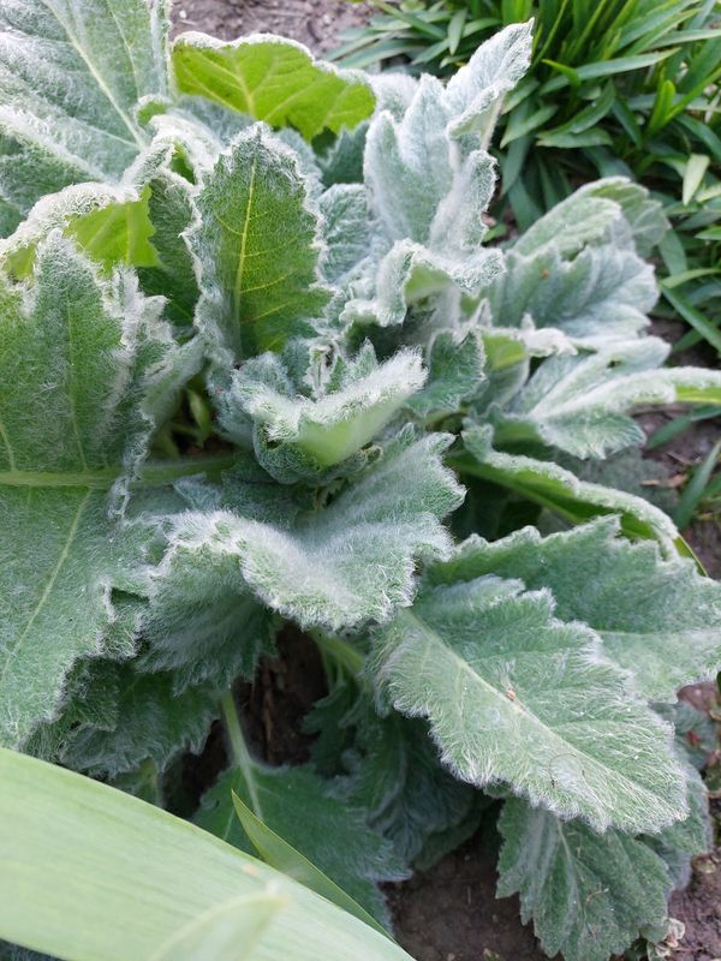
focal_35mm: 25
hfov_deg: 54.9
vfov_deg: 69.4
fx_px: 694
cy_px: 480
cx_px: 360
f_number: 1.8
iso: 200
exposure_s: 1/100
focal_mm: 5.23
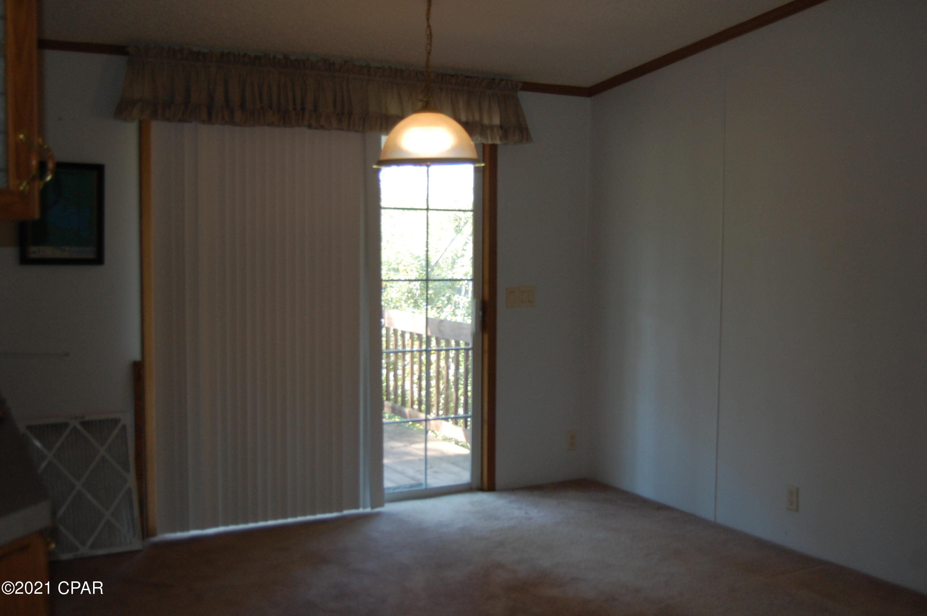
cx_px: 464
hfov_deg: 49.6
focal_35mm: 39
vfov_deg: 34.1
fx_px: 1003
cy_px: 308
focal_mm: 26
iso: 400
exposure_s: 1/100
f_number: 4
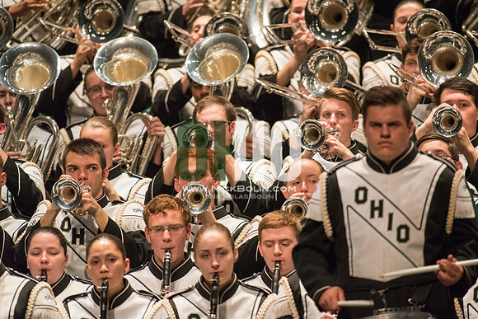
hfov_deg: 3.4
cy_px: 160
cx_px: 239
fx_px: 7968
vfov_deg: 2.3
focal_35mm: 600
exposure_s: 1/320
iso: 4000
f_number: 5.6
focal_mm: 600
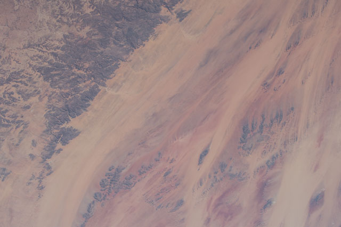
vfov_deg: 23.4
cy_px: 114
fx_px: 549
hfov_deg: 34.5
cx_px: 170
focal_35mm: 58
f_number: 14
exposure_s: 1/800
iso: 250
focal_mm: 58
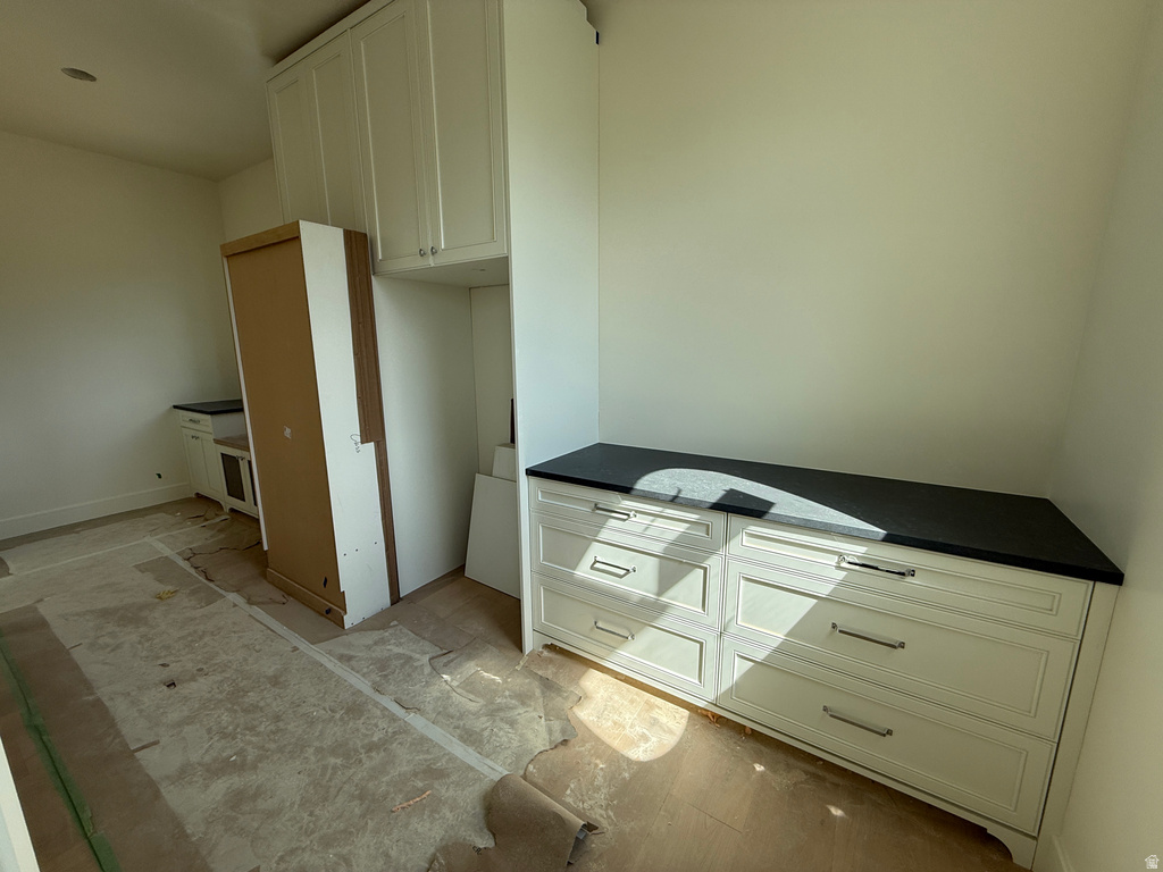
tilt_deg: -10.3
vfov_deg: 85.7
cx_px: 582
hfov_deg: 102.1
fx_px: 470
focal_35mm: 14
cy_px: 436
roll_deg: +1.8
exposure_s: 1/421
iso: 50
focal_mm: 2.22
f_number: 2.2
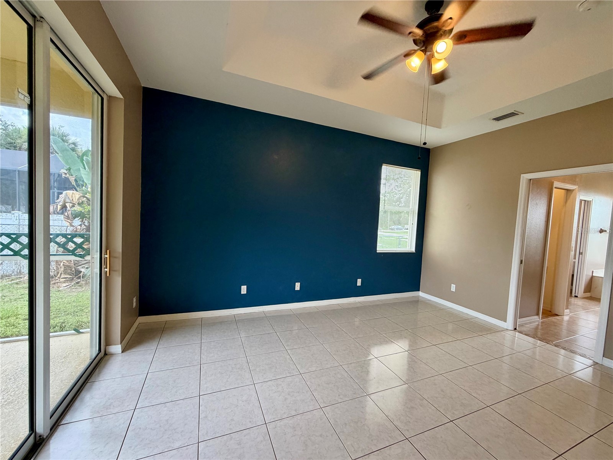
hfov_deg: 102.1
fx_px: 248
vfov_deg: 85.7
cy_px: 230
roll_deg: -2.3
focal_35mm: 14
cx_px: 306
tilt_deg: -2.7
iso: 250
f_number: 2.2
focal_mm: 2.22
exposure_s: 1/120
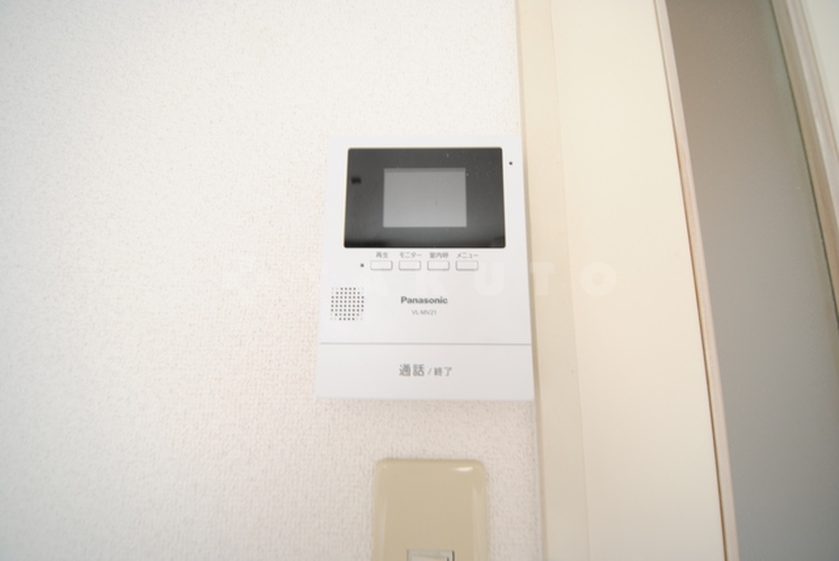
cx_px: 420
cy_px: 280
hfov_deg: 112.6
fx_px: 280
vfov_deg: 90.1
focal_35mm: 12
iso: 100
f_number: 4.5
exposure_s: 1/4
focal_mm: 8
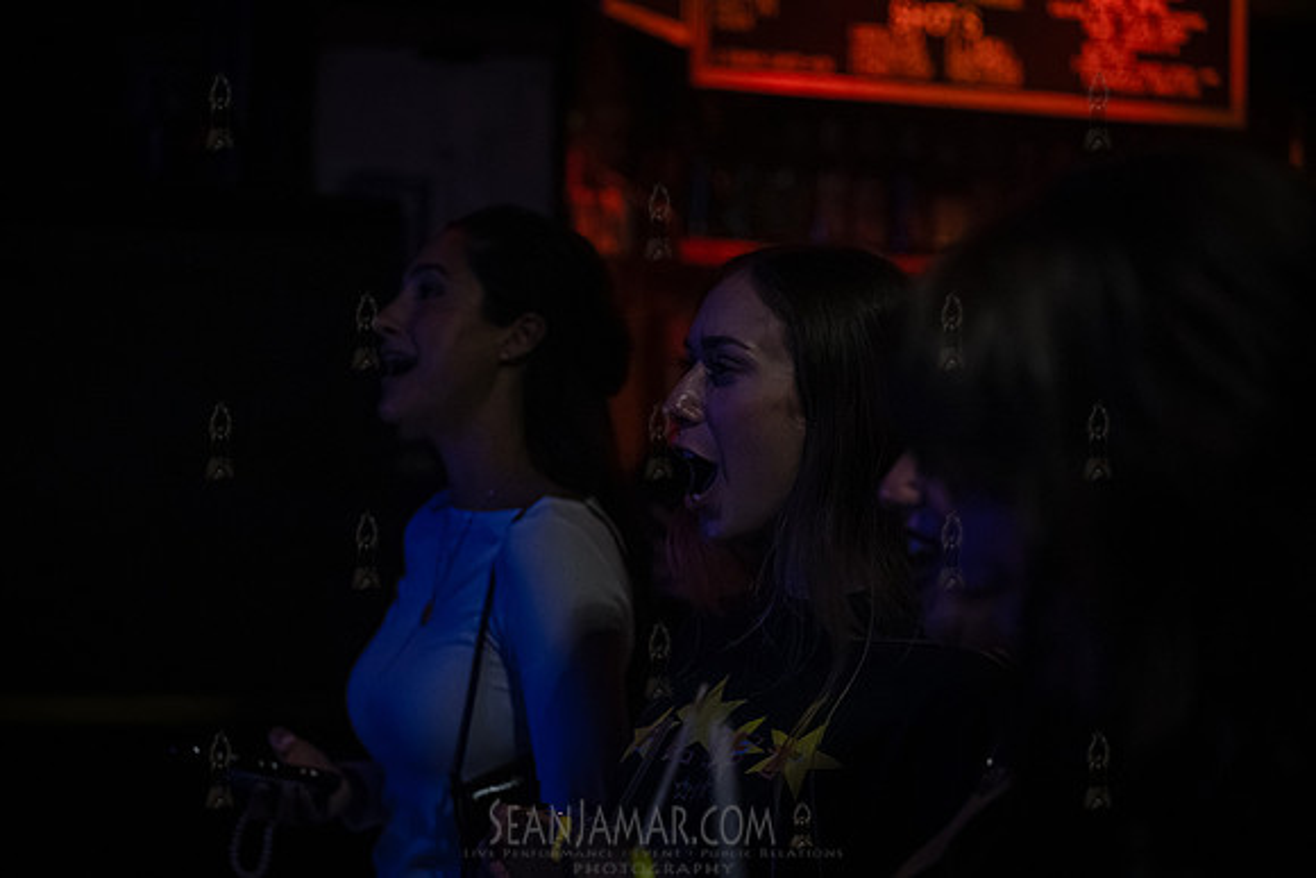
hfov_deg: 26.0
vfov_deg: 17.5
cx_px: 658
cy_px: 439
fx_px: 2852
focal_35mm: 78
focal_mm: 78
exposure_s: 1/320
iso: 16000
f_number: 3.2
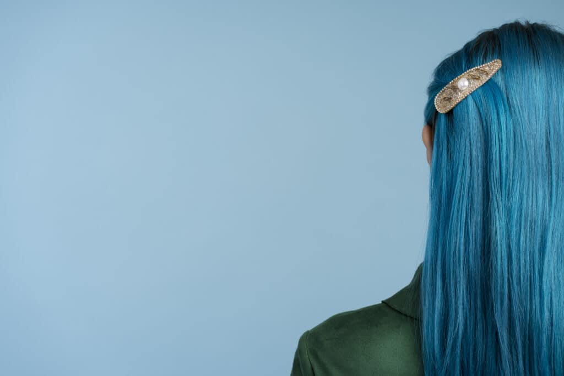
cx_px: 282
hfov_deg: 23.9
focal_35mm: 85
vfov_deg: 16.1
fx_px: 1332
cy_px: 188
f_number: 5
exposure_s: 1/160
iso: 100
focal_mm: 85
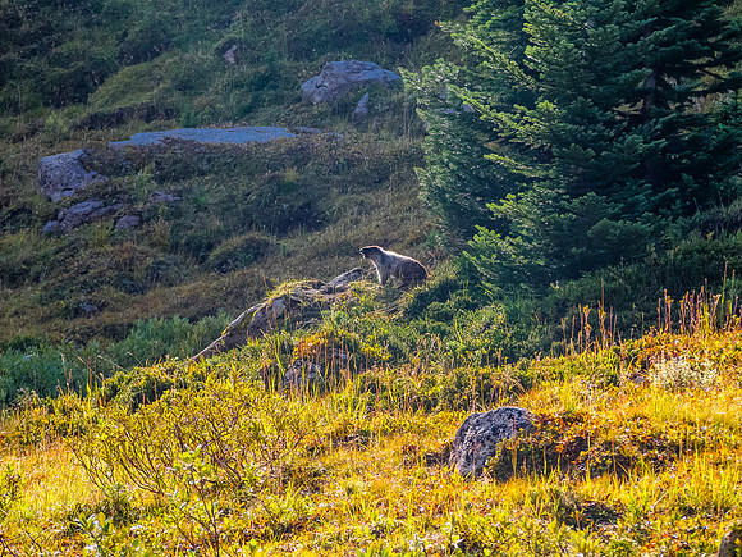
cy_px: 278
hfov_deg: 6.6
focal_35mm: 300
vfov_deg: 5.0
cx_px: 371
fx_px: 6431
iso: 1250
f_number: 8
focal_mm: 150
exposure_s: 1/320
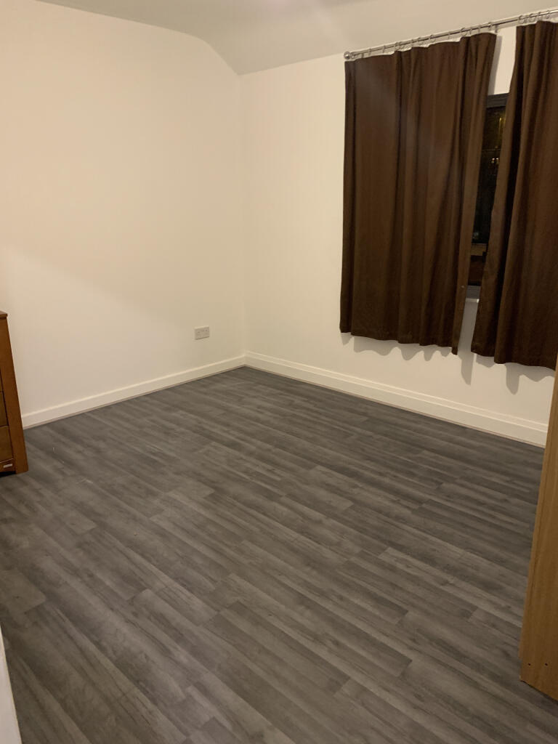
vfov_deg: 67.3
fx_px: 559
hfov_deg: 53.1
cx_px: 279
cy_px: 372
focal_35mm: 26
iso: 400
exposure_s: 1/25
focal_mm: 4.25
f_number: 1.8
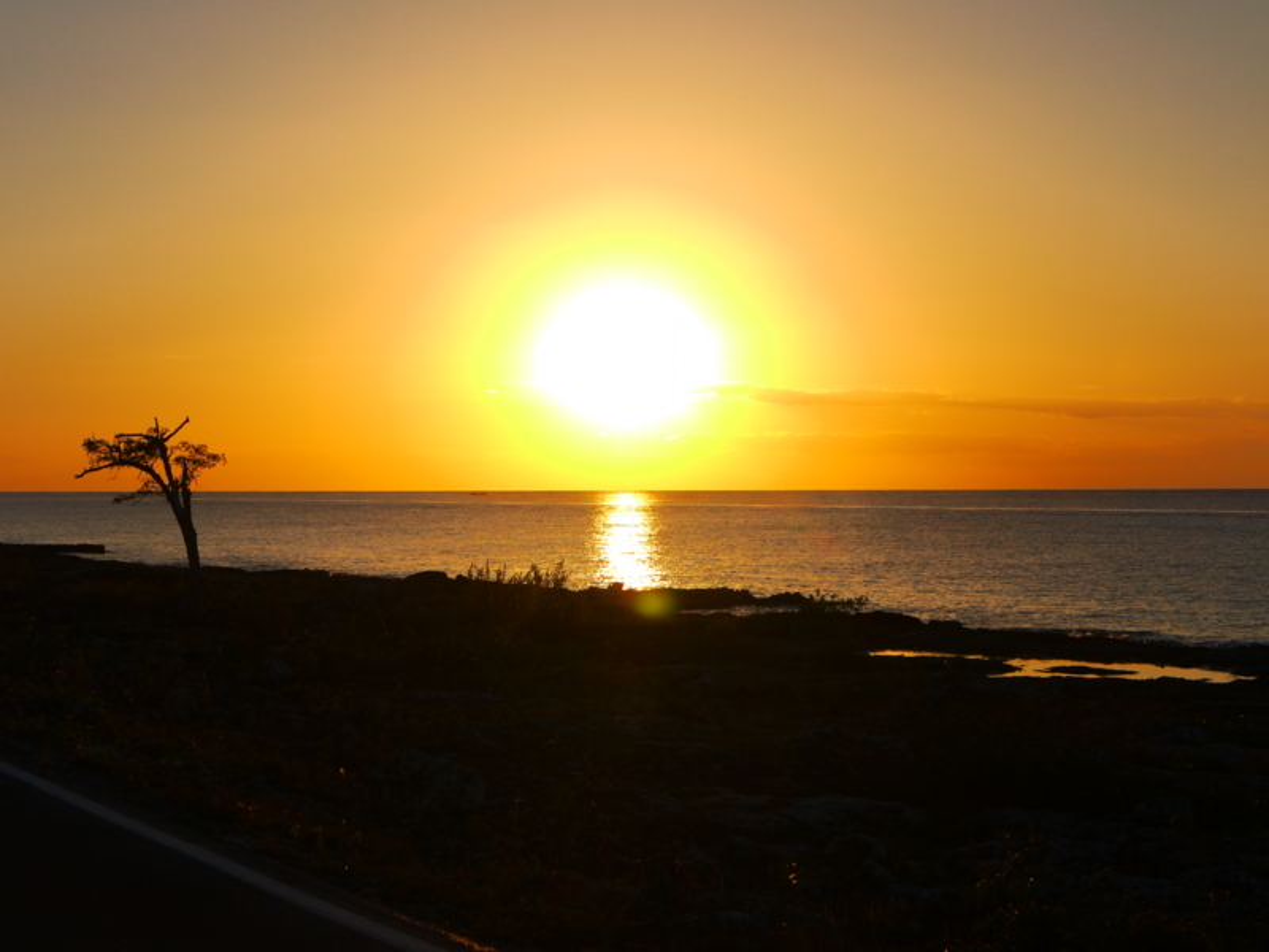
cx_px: 634
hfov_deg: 24.4
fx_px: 2933
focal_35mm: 80
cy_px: 476
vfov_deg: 18.4
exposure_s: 1/500
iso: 100
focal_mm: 40
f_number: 9
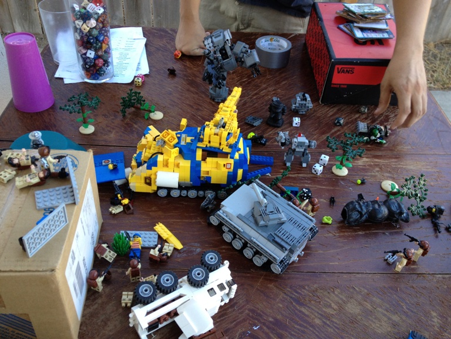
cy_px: 170
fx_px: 456
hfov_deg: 52.6
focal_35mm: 35
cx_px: 226
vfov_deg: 40.7
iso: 100
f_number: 2.4
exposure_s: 1/120
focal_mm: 4.28
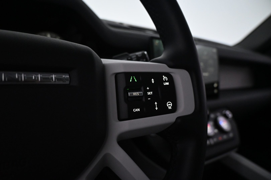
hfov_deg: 70.4
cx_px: 136
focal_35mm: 26
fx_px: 192
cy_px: 90
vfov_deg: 50.4
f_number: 3.5
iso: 3200
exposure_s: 1/125
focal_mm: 17
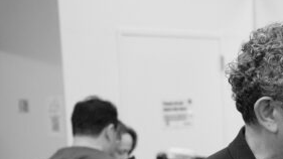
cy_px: 227
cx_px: 370
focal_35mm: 130
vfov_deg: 9.1
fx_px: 975
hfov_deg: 15.7
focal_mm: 34
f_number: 2.8
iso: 2500
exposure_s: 1/250
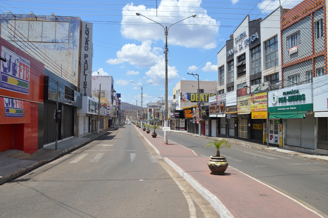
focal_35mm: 27
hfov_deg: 67.4
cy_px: 109
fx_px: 246
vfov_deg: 47.9
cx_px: 164
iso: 100
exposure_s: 1/250
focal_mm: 18
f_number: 8
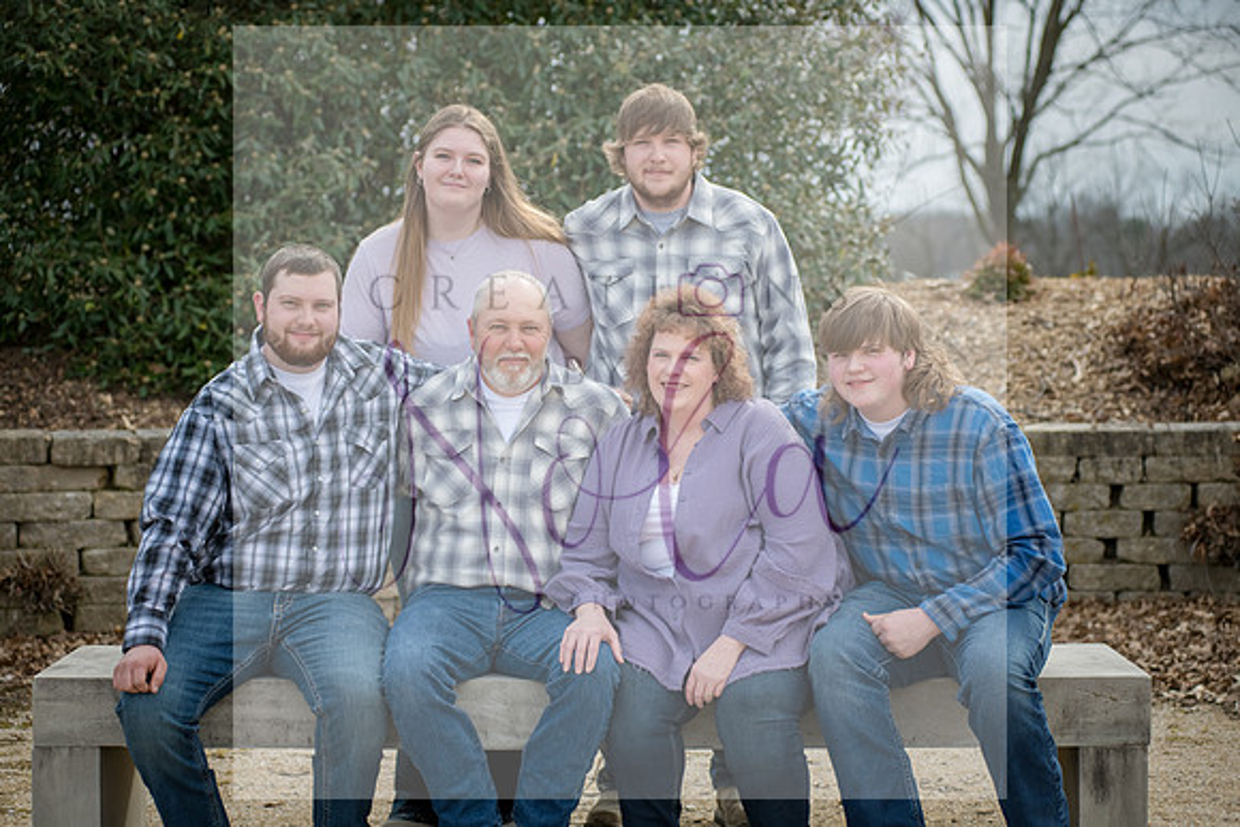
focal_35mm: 80
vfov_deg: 17.1
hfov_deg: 25.4
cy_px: 414
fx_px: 2756
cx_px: 620
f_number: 4.5
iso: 400
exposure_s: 1/1000
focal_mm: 80
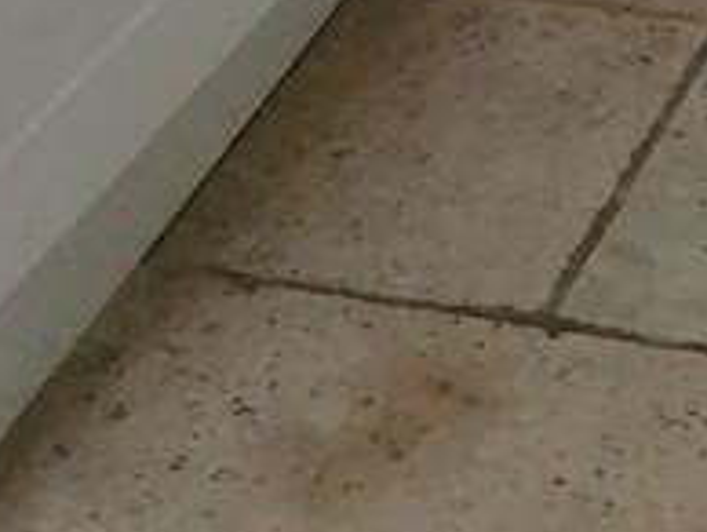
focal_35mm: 137
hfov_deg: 13.9
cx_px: 893
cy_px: -780
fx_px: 2802
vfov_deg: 9.5
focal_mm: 3.46
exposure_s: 1/100
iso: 200
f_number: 1.8
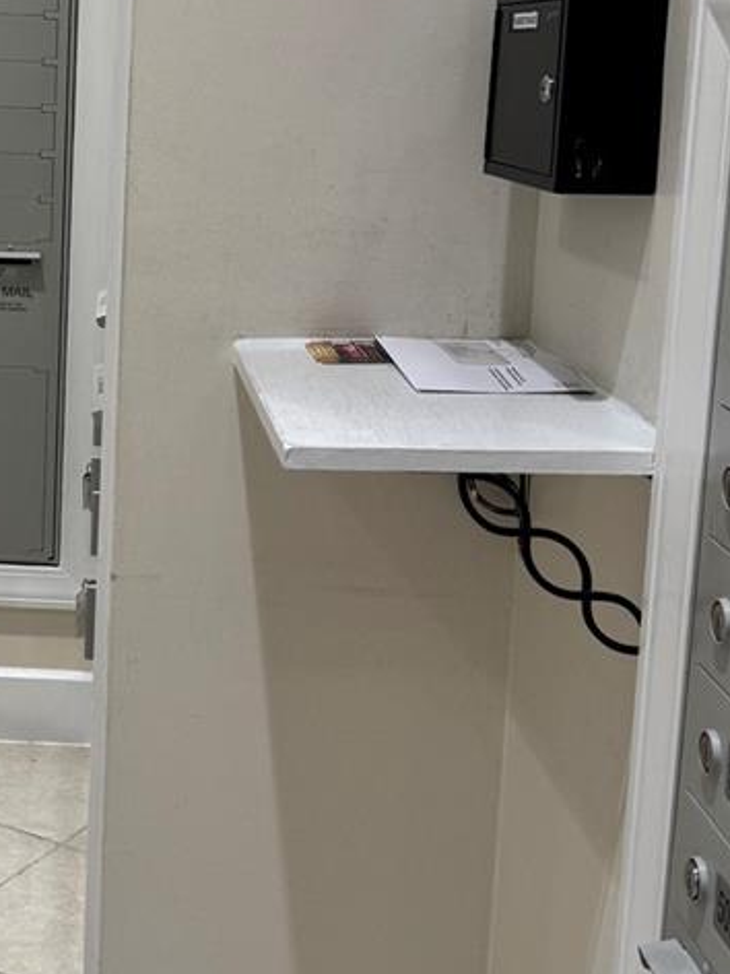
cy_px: 347
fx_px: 1715
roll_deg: -0.2
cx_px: -21
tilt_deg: -8.1
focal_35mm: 61
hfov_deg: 22.9
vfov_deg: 31.5
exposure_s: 1/60
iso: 125
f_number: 1.78
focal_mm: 6.76
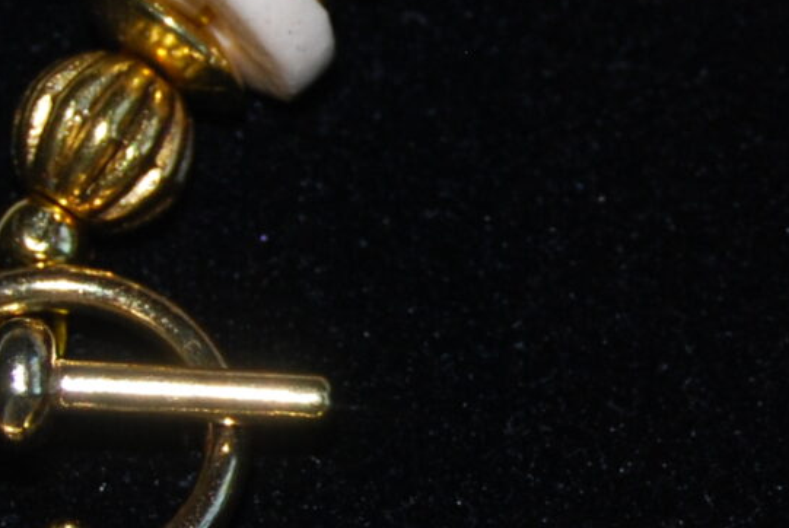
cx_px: 1175
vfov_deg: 3.5
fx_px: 8565
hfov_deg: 5.2
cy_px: 273
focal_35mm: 390
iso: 200
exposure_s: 1/60
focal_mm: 55
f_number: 5.6
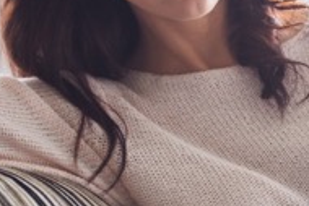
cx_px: 338
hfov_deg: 7.4
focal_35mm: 276
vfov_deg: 5.0
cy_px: 114
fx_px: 2371
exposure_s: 1/320
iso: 800
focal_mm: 82
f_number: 2.8
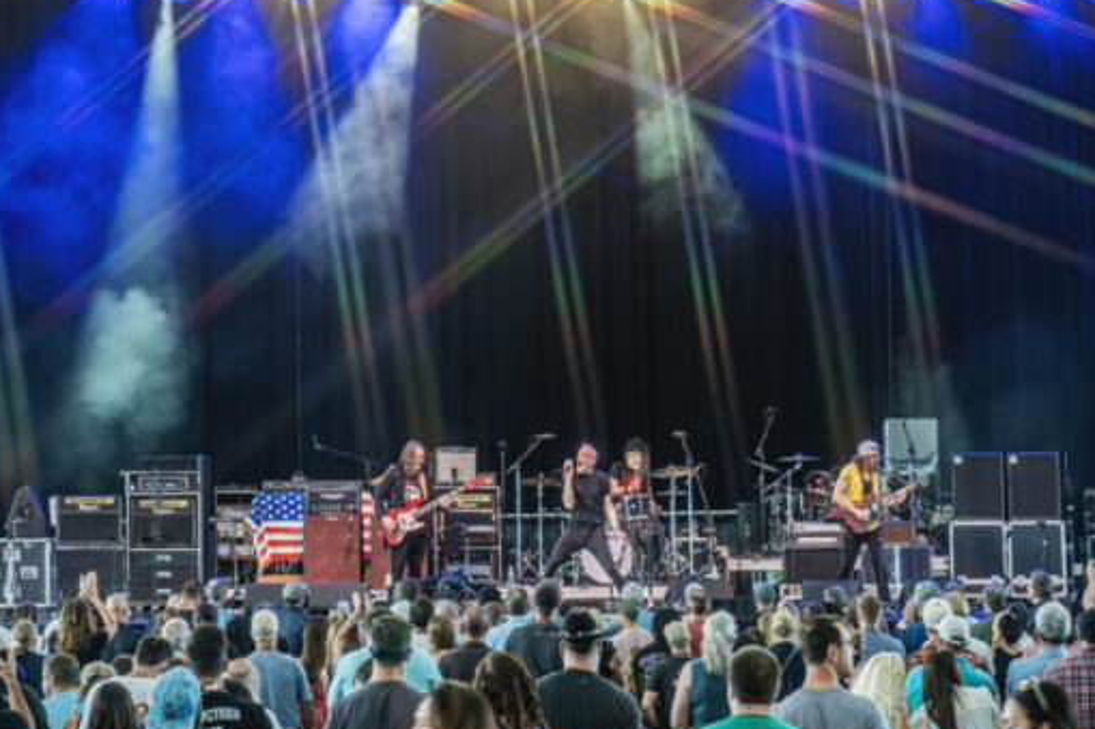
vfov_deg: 12.2
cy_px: 395
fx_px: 3405
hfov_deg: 18.3
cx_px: 527
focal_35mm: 112
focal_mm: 89
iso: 2000
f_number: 8
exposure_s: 1/60
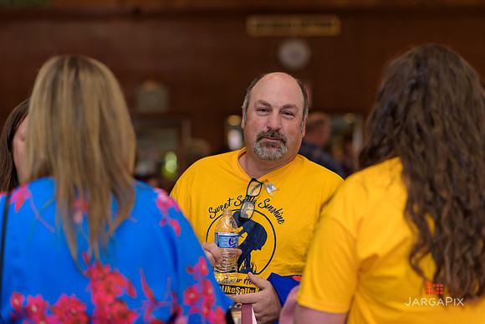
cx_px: 242
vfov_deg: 16.1
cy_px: 162
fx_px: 1145
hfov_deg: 23.9
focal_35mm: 85
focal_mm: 85
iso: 160
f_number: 2.2
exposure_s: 1/160
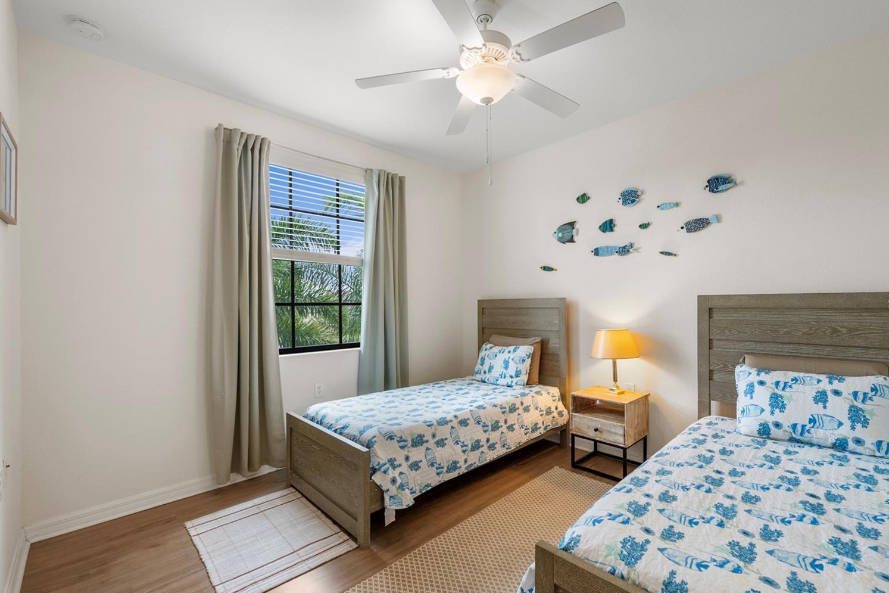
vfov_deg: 77.3
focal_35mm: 15
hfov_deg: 100.3
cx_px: 464
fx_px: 370
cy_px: 303
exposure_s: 1/400
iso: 800
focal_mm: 14
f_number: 8
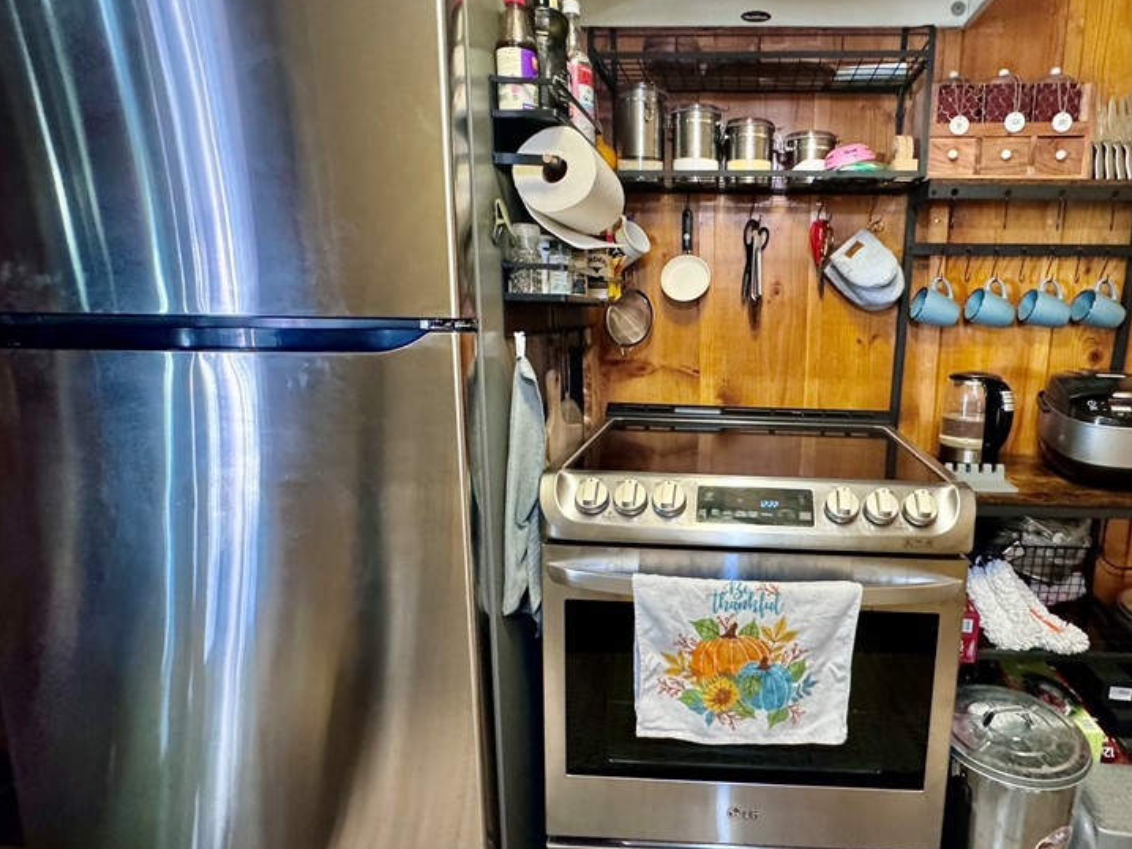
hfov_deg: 80.1
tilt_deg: -11.4
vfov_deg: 66.0
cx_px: 715
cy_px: 412
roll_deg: -1.4
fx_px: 654
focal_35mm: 20
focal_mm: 2.22
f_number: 2.2
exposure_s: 1/60
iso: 1000
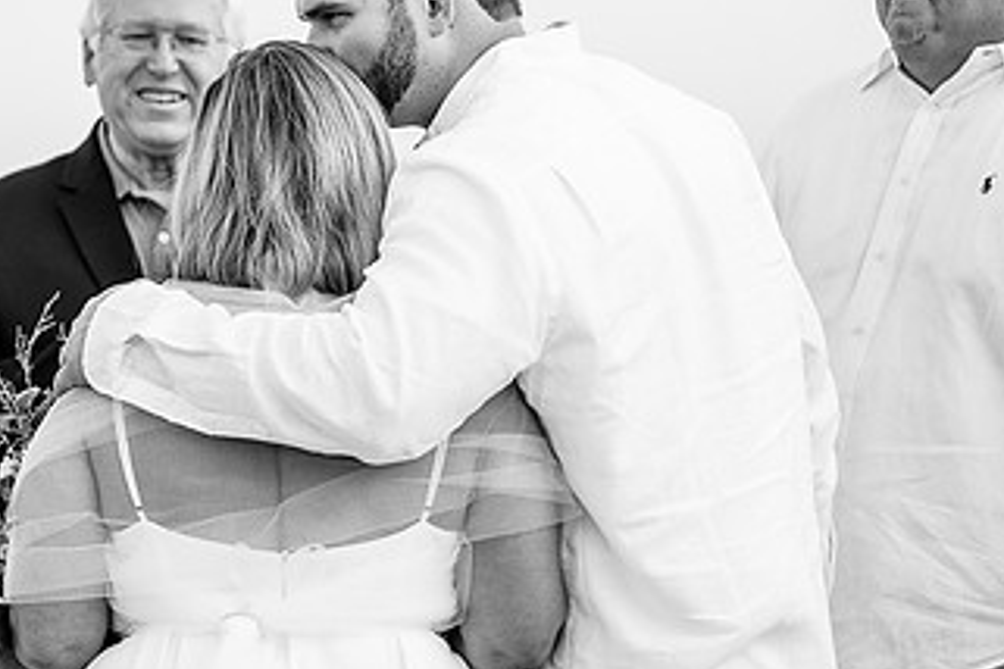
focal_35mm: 266
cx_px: 371
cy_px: 296
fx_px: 7418
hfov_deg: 7.7
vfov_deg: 5.2
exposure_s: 1/200
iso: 160
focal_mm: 125
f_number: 4
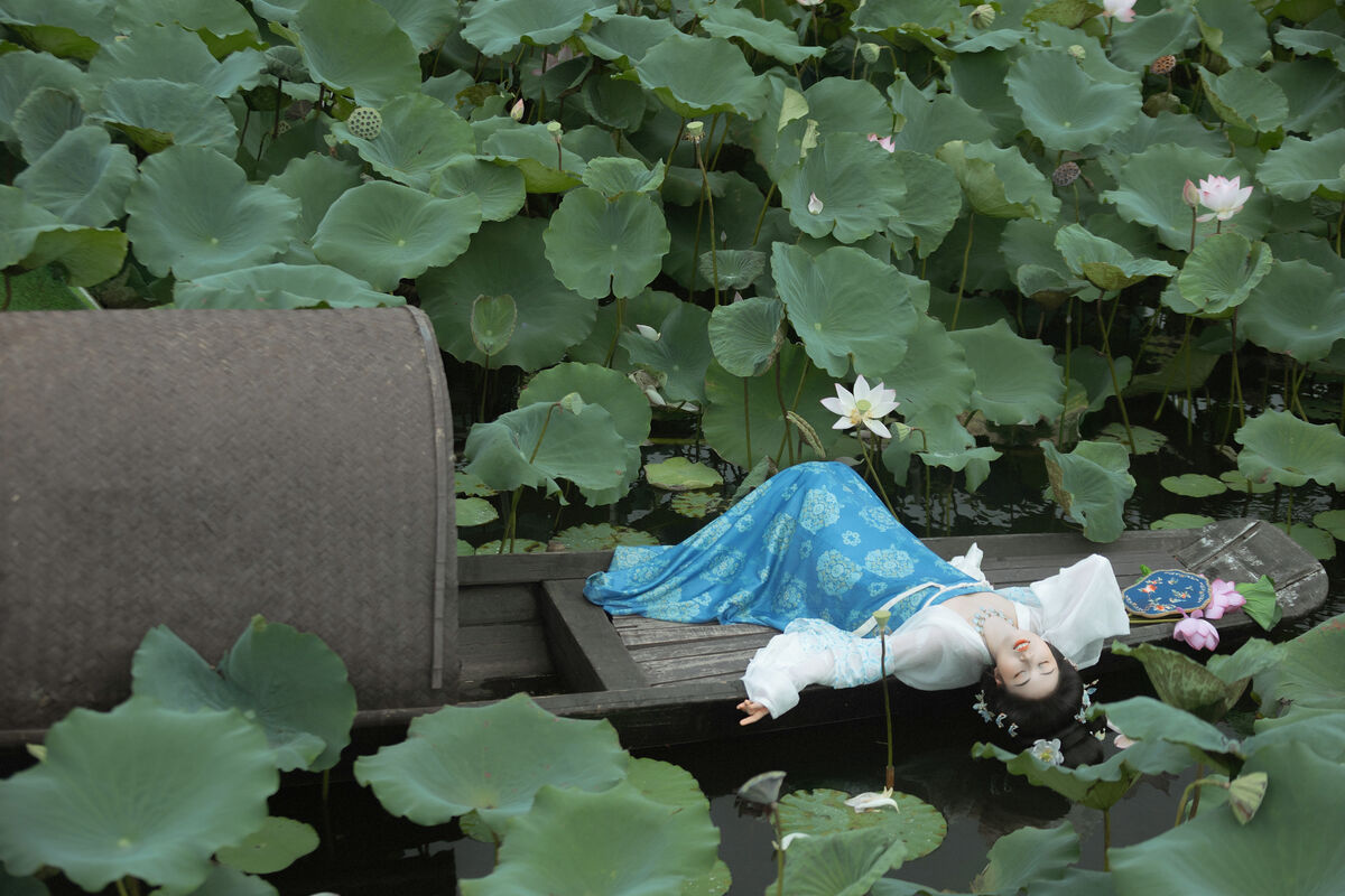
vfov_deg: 19.5
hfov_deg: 28.8
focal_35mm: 70
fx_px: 2615
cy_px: 448
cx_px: 672
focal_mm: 70
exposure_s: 1/1250
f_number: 2.8
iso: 100
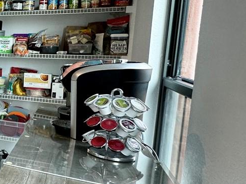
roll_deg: -1.0
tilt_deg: -6.1
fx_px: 327
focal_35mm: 46
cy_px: 74
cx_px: -107
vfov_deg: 31.4
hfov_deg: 29.1
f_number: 2.2
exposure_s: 1/120
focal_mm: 2.22
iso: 100
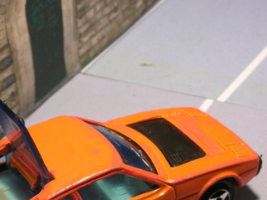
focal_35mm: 148
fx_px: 1141
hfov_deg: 13.3
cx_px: 65
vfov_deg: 10.0
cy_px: 165
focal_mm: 14.3
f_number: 4.8
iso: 61
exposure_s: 1/3.9
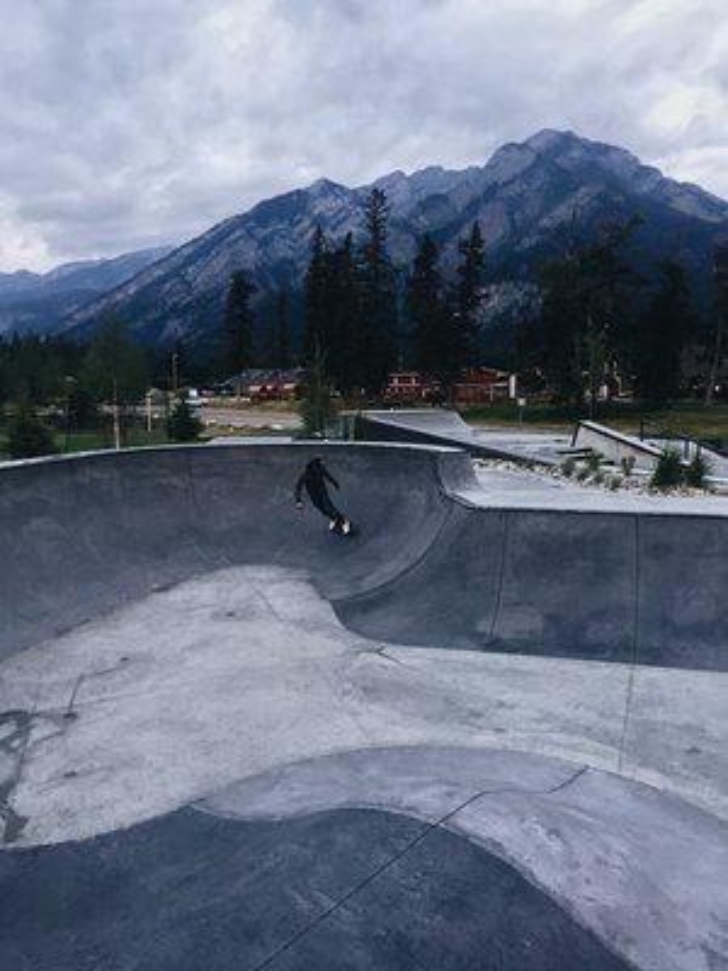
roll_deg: +1.3
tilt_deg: -7.2
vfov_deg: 61.7
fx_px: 813
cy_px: 486
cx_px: 364
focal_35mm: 29
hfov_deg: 48.2
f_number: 2.2
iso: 40
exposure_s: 1/30
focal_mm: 4.15
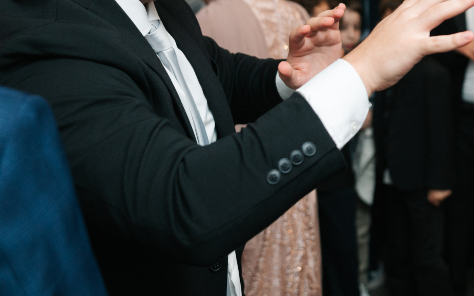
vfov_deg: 16.9
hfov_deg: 25.6
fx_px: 982
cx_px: 490
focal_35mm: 76
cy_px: 31
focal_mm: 35
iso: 1000
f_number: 2.8
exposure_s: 1/200
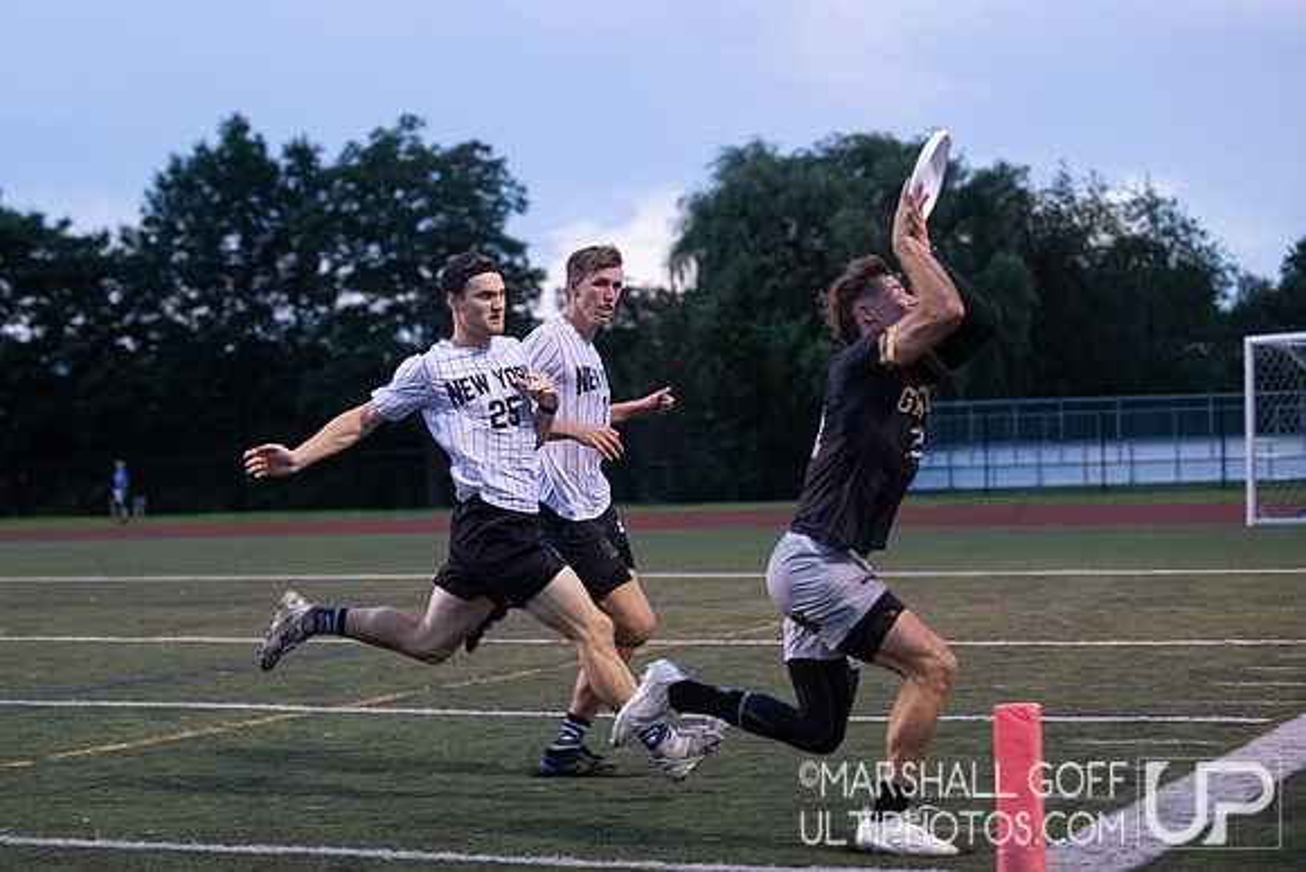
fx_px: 3165
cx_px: 560
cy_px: 392
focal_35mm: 87
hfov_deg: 23.3
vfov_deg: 15.7
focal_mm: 75
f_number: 2.8
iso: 6400
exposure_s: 1/500
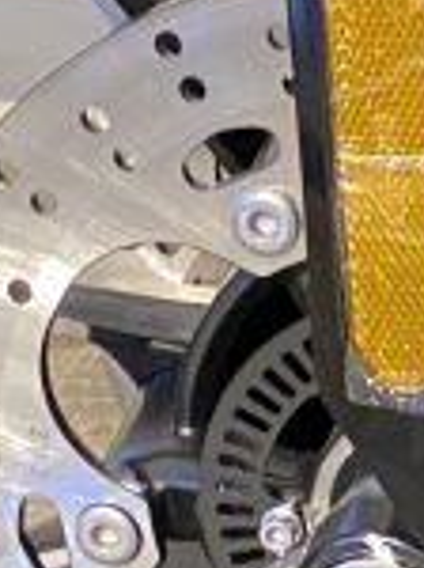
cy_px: 547
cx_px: 644
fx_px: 3014
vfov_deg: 10.7
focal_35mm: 184
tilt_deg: -29.5
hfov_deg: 7.9
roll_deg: -2.0
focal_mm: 4.25
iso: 400
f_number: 1.8
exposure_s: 1/33
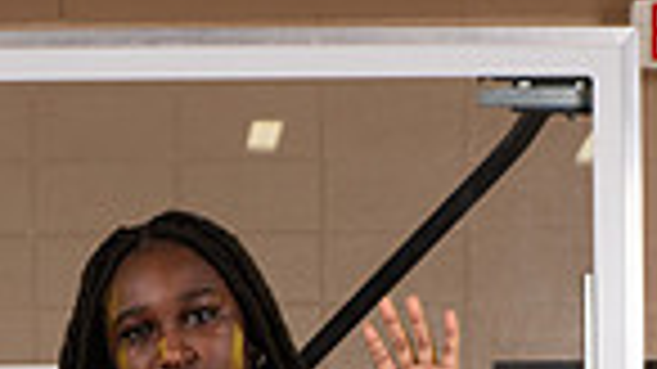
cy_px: 918
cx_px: 158
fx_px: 2804
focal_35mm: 161
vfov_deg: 7.1
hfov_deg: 13.3
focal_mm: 50
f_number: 7.1
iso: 320
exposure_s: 1/320
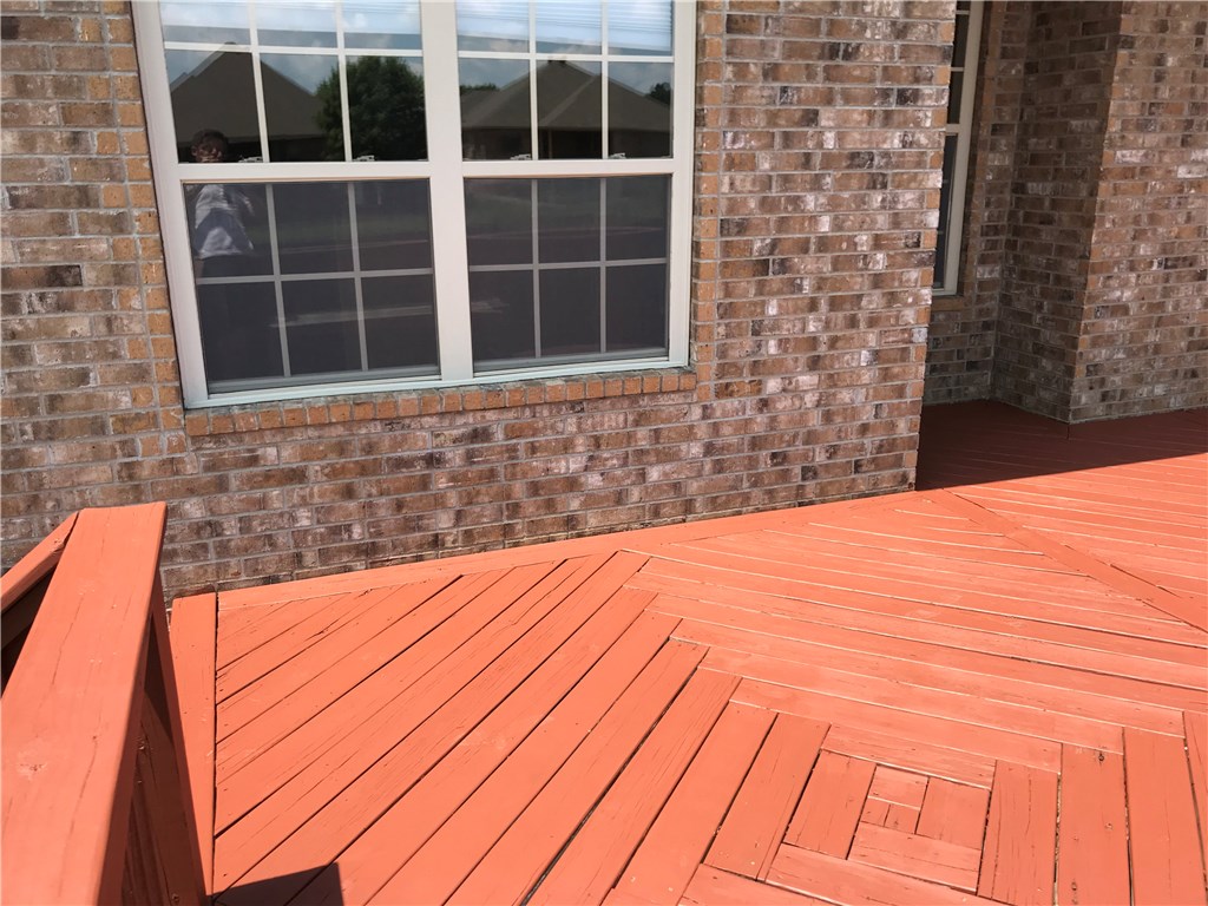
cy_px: 453
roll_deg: +0.7
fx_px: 977
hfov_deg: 63.4
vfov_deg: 49.7
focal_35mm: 28
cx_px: 604
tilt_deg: -14.3
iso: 20
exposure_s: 1/987
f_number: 1.8
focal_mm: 3.99
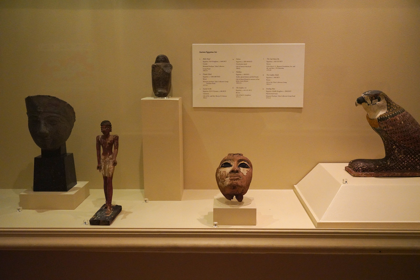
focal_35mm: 38
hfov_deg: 50.7
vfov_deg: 35.1
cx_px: 210
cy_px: 140
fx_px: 443
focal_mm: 38
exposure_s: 1/100
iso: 8000
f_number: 5.6
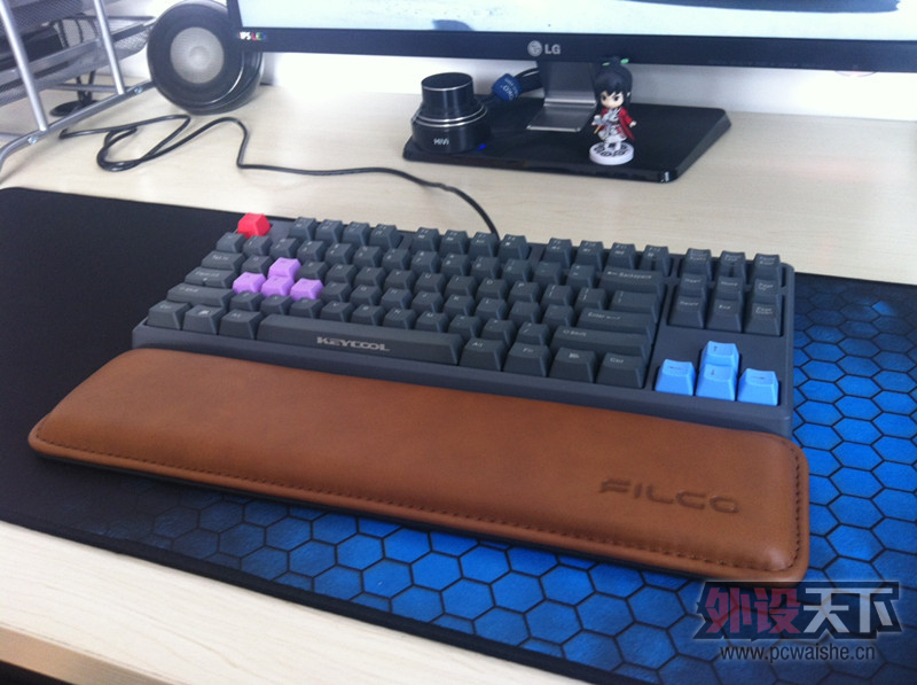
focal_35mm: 35
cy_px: 342
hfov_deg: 52.7
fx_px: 926
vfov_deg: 40.6
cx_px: 458
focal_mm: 3.85
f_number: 2.8
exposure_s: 1/15
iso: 100
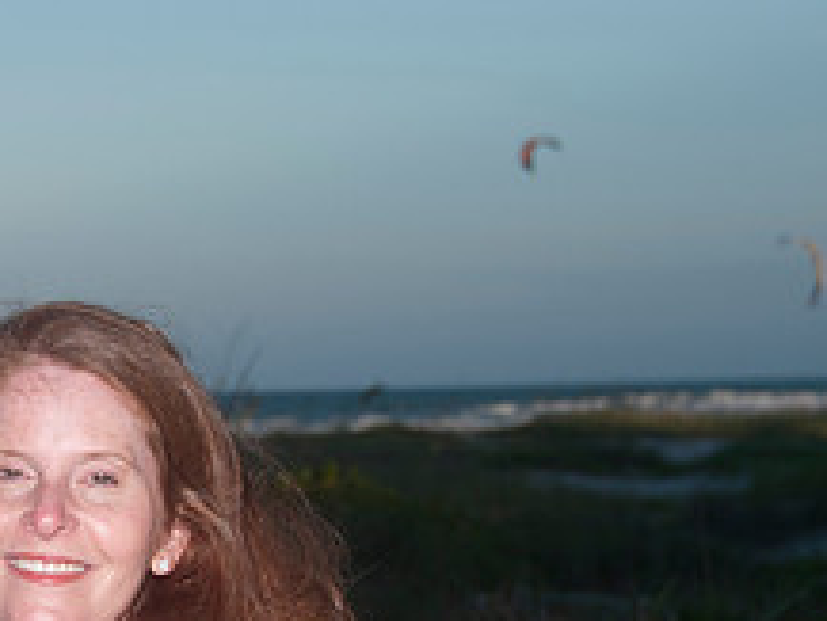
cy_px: 459
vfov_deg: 8.0
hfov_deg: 10.5
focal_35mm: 185
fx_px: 4422
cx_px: -122
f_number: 7.1
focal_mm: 48
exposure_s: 1/250
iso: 100
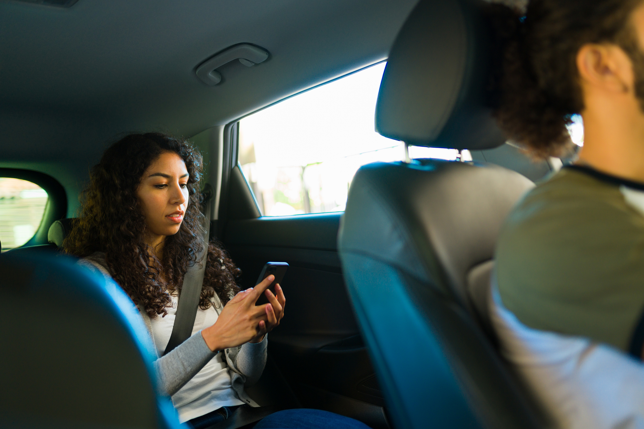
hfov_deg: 54.4
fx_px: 626
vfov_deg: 37.9
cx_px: 322
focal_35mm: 35
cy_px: 214
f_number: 1.8
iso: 320
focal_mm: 35
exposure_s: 1/160
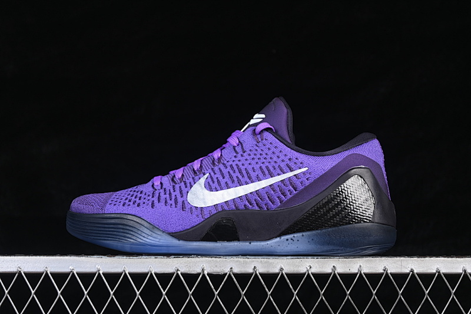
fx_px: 981
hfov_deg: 27.0
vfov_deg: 18.2
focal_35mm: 75
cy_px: 157
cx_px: 236
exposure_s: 1/60
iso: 160
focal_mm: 50
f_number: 6.3
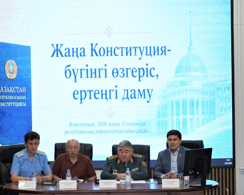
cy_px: 98
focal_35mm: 140
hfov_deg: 13.8
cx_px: 108
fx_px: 1011
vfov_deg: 11.0
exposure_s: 1/125
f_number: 6.3
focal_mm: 124
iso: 1250
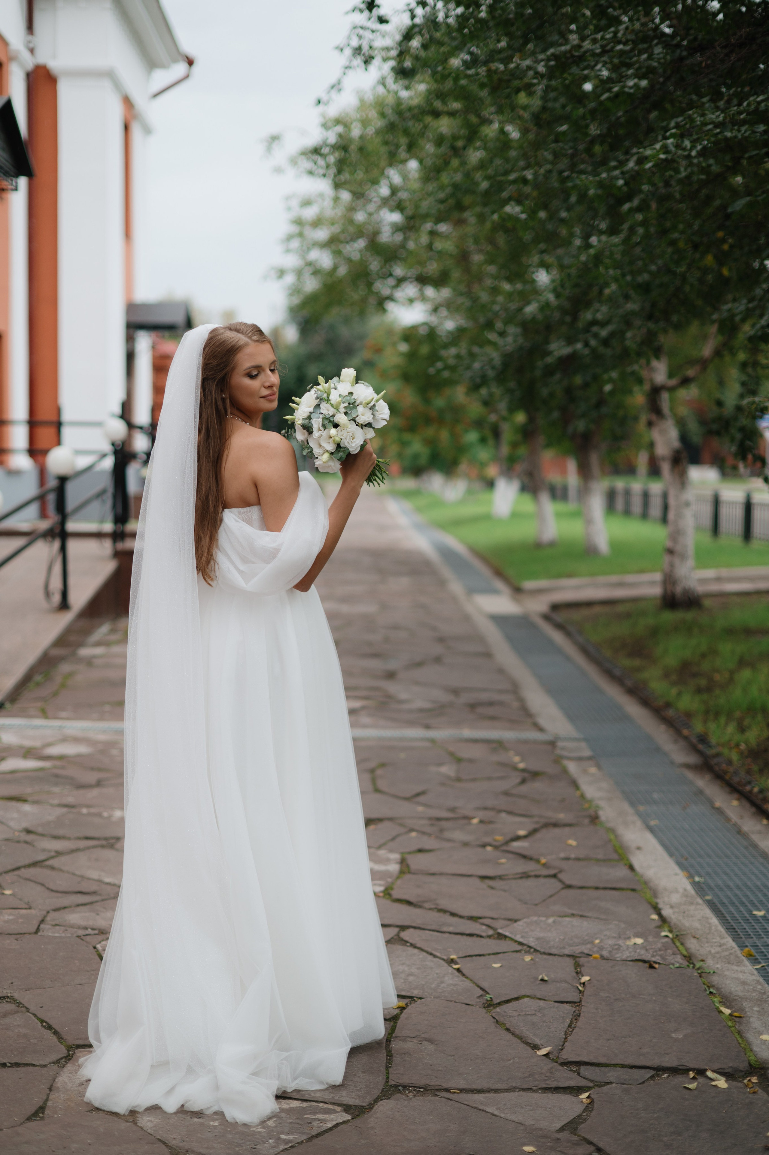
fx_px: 1604
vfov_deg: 39.6
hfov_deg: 27.0
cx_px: 384
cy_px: 578
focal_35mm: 50
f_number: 2
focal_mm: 50
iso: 200
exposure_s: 1/400
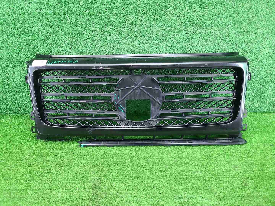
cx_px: 138
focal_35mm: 26
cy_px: 103
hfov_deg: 67.3
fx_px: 207
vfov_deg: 53.1
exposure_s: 1/33
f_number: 1.8
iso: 373
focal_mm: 5.4
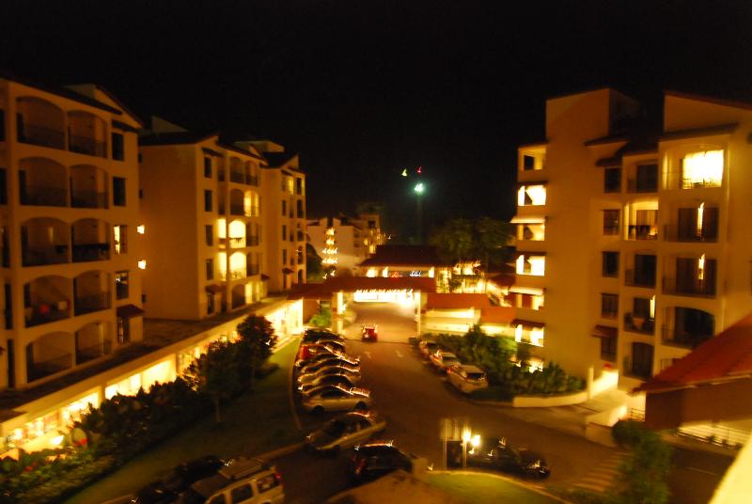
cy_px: 252
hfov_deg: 81.1
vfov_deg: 59.7
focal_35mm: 21
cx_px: 376
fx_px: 439
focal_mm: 14
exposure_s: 1/2
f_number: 4.5
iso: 1600
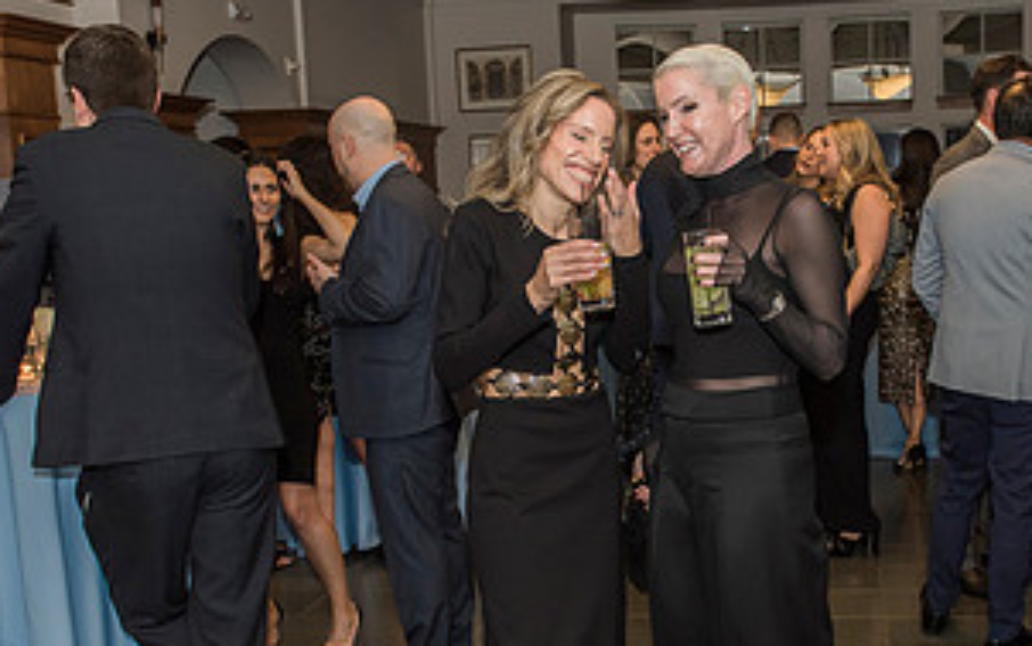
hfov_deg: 42.2
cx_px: 673
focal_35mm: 47
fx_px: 1322
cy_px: 385
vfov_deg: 27.4
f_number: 4
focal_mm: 24
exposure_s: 1/100
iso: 1000
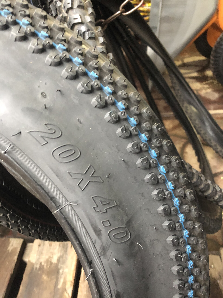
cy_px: 149
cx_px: 112
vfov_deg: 63.4
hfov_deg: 49.7
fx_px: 241
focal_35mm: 28
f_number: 1.8
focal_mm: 3.99
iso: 80
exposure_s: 1/4
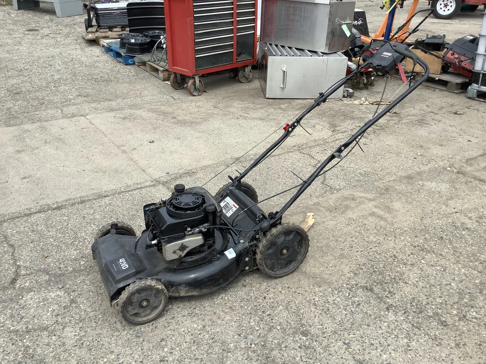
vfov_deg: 45.4
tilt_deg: -28.4
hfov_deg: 58.4
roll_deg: -0.8
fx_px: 435
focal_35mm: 31
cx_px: 243
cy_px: 182
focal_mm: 3.3
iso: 25
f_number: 2.4
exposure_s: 1/840
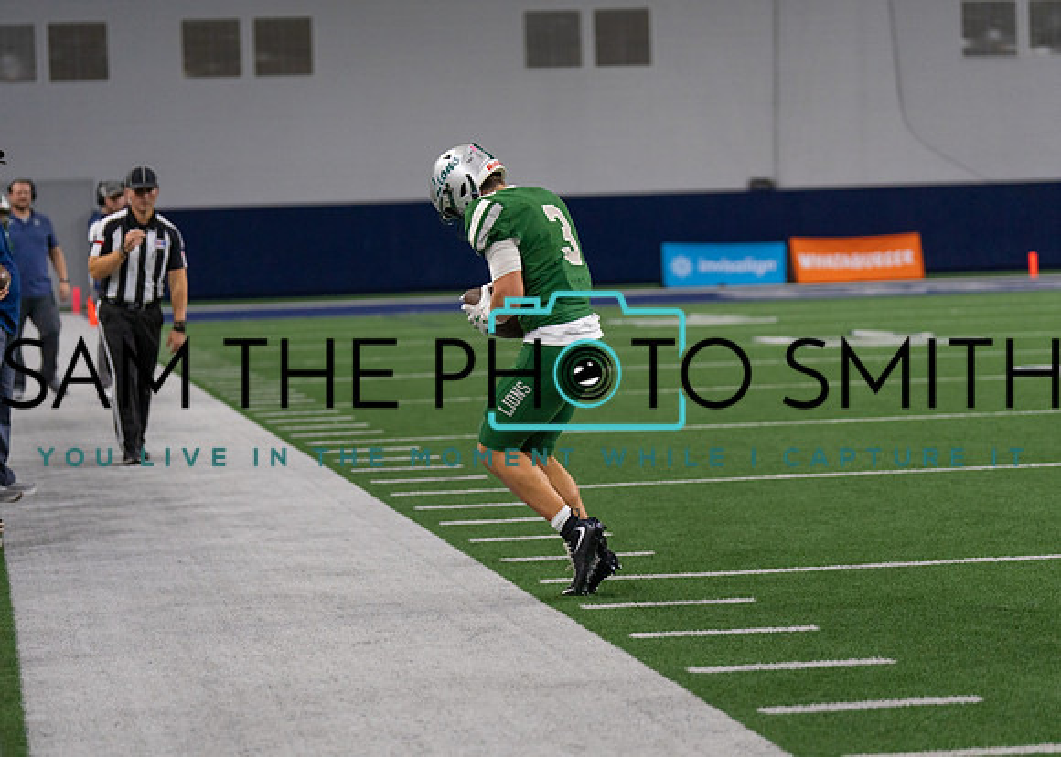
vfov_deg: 12.7
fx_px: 3409
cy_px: 378
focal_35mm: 113
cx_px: 530
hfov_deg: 17.7
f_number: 2.8
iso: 1600
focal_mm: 108
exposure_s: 1/1250
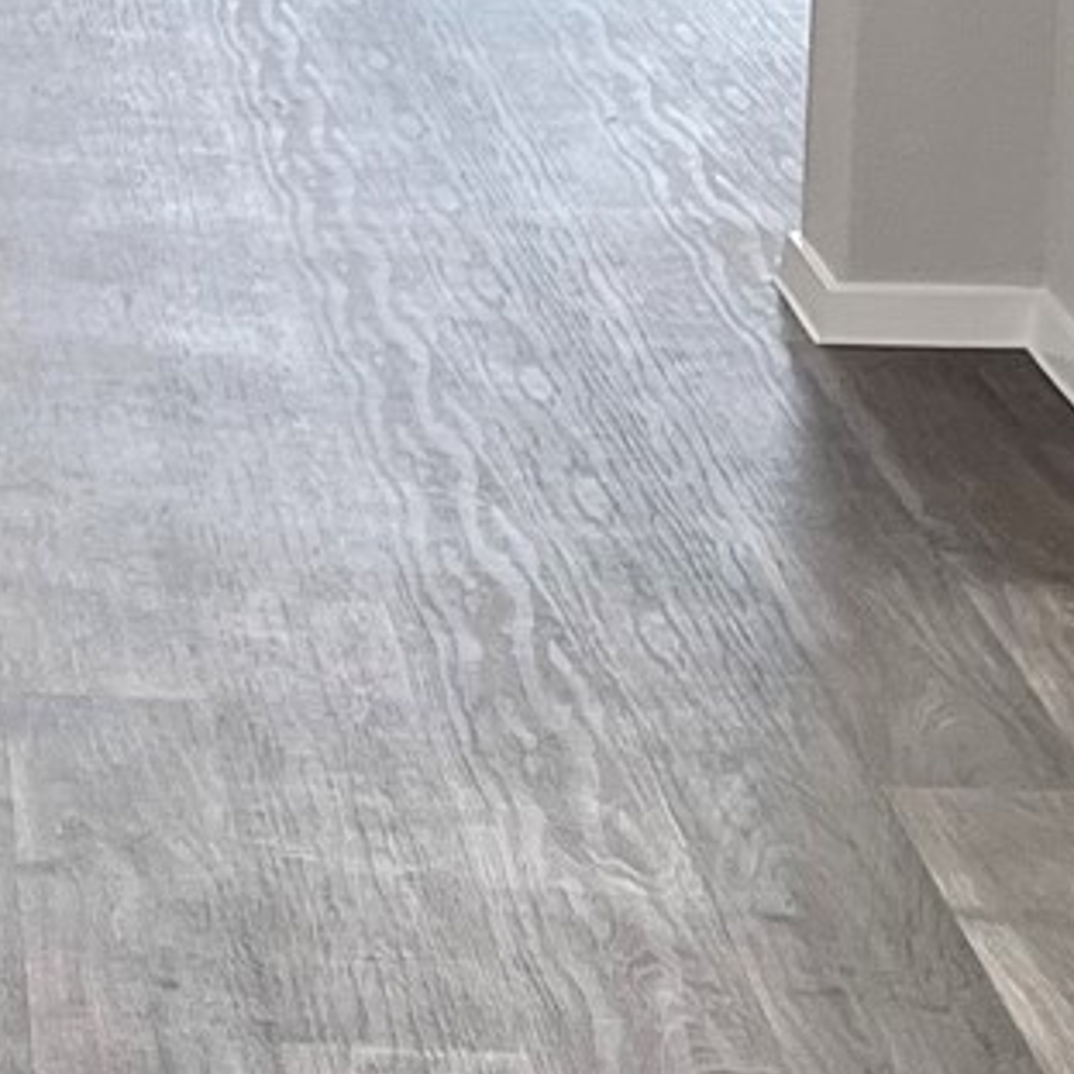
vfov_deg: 11.4
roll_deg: -0.4
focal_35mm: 151
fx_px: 5300
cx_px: -448
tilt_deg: -9.8
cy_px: -124
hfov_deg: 11.2
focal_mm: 5.7
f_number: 1.5
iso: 125
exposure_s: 1/120
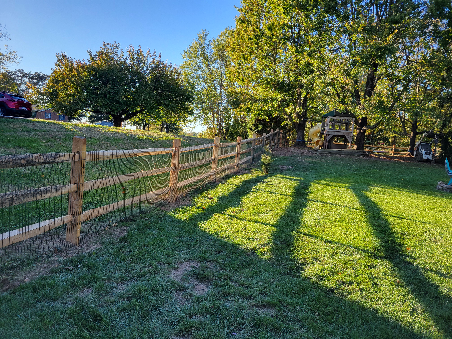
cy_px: 170
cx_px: 226
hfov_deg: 67.3
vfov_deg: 53.1
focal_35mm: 26
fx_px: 339
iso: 40
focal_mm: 5.4
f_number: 1.8
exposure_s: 1/484
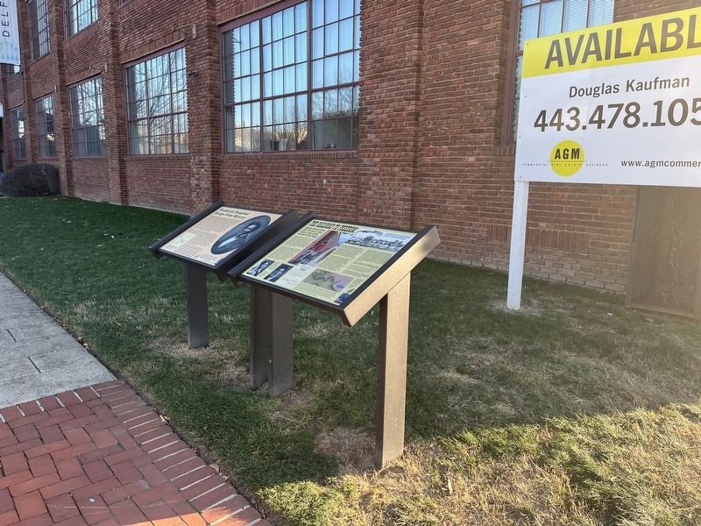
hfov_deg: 67.3
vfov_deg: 53.1
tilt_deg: -7.2
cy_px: 263
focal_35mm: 26
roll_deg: -2.0
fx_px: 527
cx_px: 350
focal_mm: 5.1
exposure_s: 1/425
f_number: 1.6
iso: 50
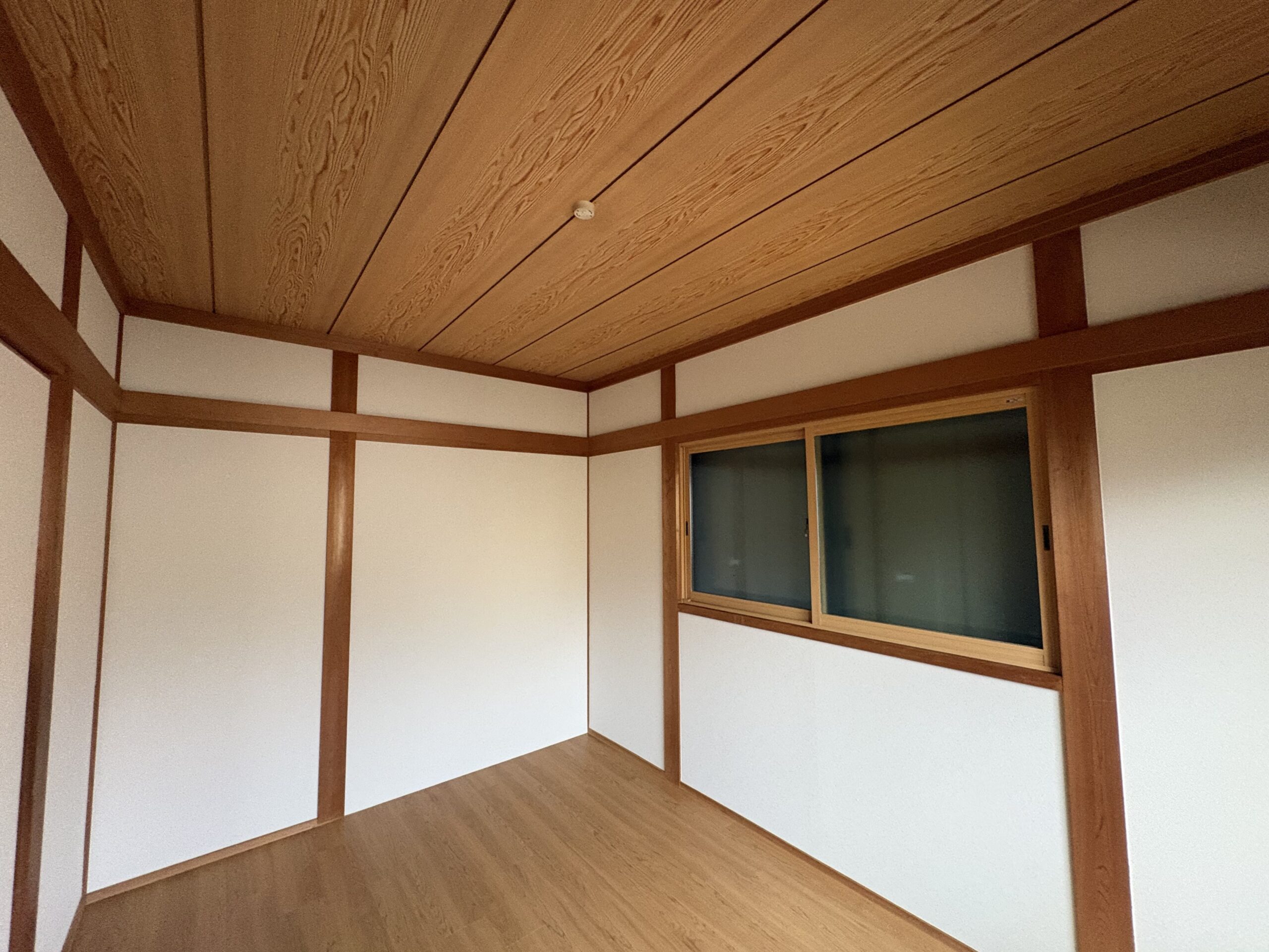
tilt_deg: +4.8
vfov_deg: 85.7
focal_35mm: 14
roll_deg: +1.2
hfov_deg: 102.1
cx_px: 634
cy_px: 476
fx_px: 513
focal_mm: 2.22
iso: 640
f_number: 2.2
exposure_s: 1/60
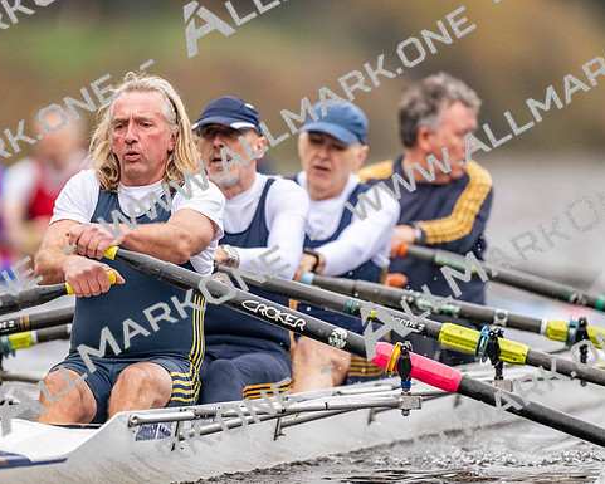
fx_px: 12160
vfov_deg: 2.3
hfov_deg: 2.8
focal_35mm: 679
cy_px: 242
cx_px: 253
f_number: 4
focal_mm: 600
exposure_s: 1/2500
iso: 4500
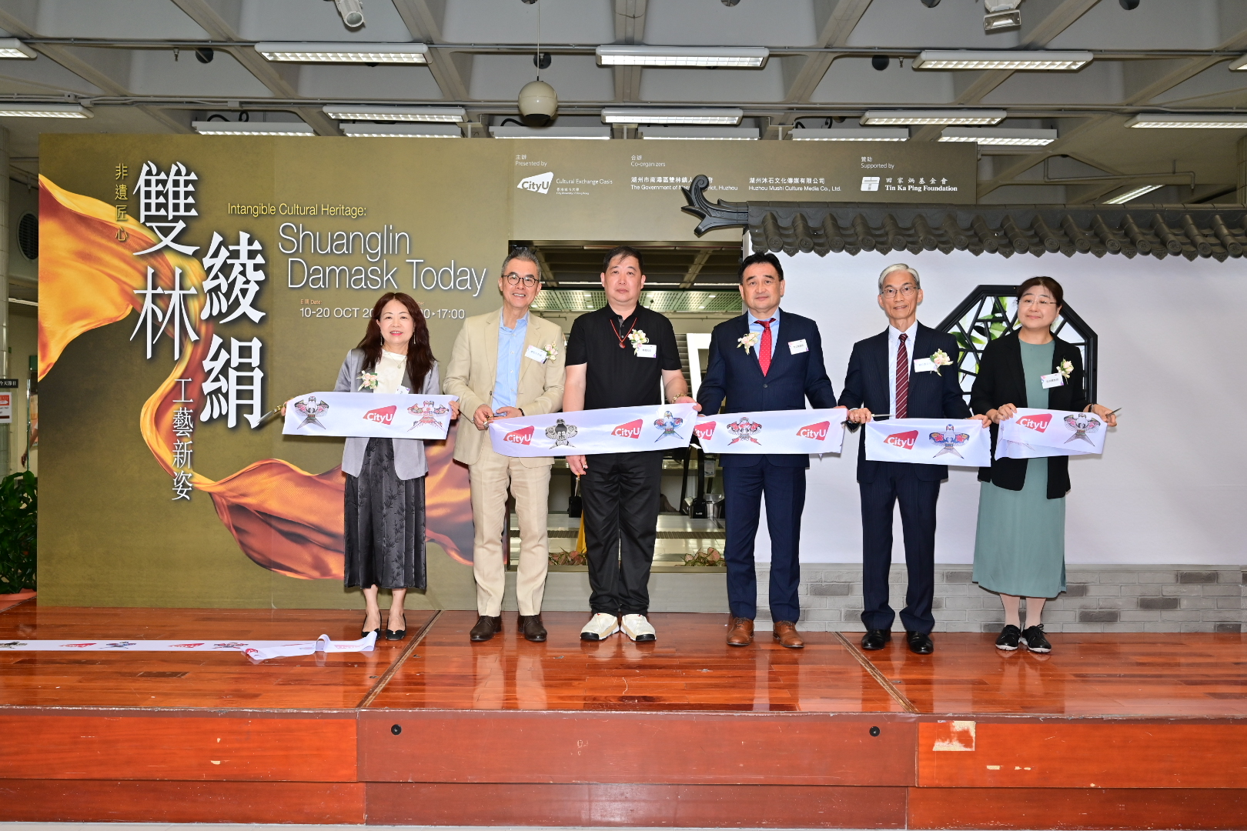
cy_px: 416
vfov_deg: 43.6
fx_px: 1039
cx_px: 624
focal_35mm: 30
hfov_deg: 61.9
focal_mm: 30
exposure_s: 1/80
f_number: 6.3
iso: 400
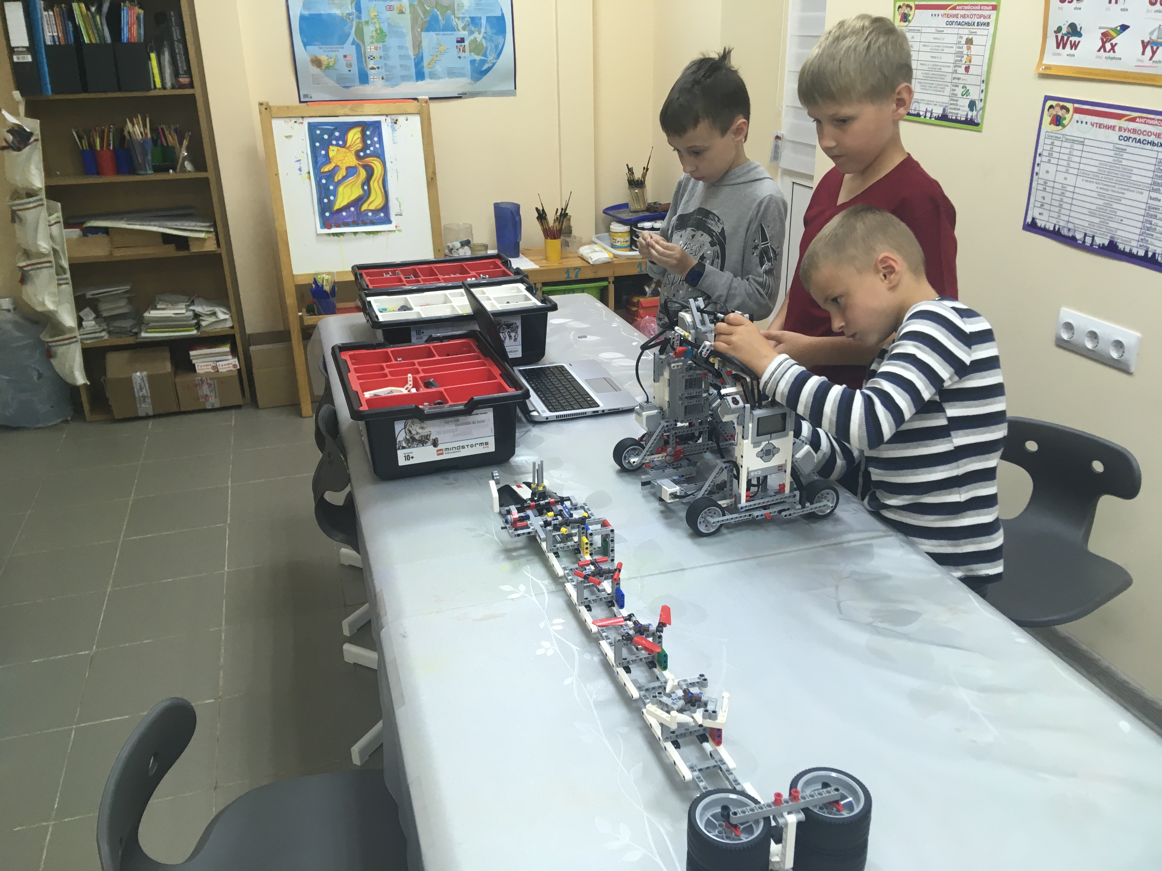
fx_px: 973
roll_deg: +0.5
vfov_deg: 48.2
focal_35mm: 29
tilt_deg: -20.6
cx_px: 581
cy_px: 436
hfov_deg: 61.7
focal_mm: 4.15
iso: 32
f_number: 2.2
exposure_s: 1/33
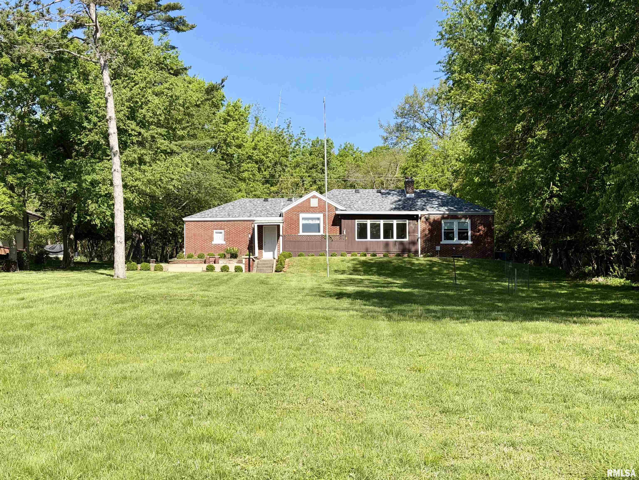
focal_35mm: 48
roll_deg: +0.8
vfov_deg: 30.3
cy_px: 240
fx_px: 886
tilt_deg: +4.0
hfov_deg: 39.7
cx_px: 320
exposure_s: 1/3378
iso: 64
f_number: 1.78
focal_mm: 6.76
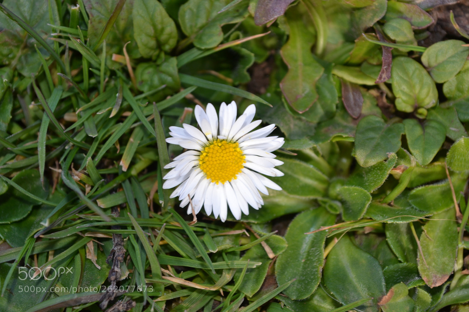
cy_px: 156
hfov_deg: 24.6
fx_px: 1075
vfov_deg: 16.5
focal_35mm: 82
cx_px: 234
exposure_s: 1/60
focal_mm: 55
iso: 100
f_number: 8
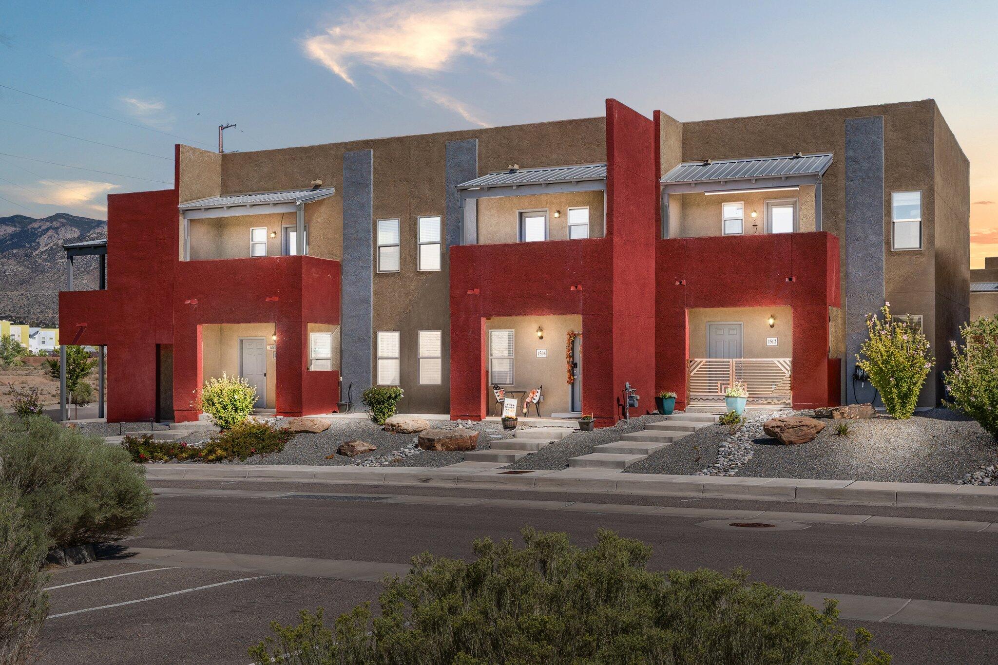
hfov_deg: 46.4
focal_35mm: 42
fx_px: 1164
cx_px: 499
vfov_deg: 31.9
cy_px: 332
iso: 160
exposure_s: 1/100
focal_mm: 28
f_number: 9
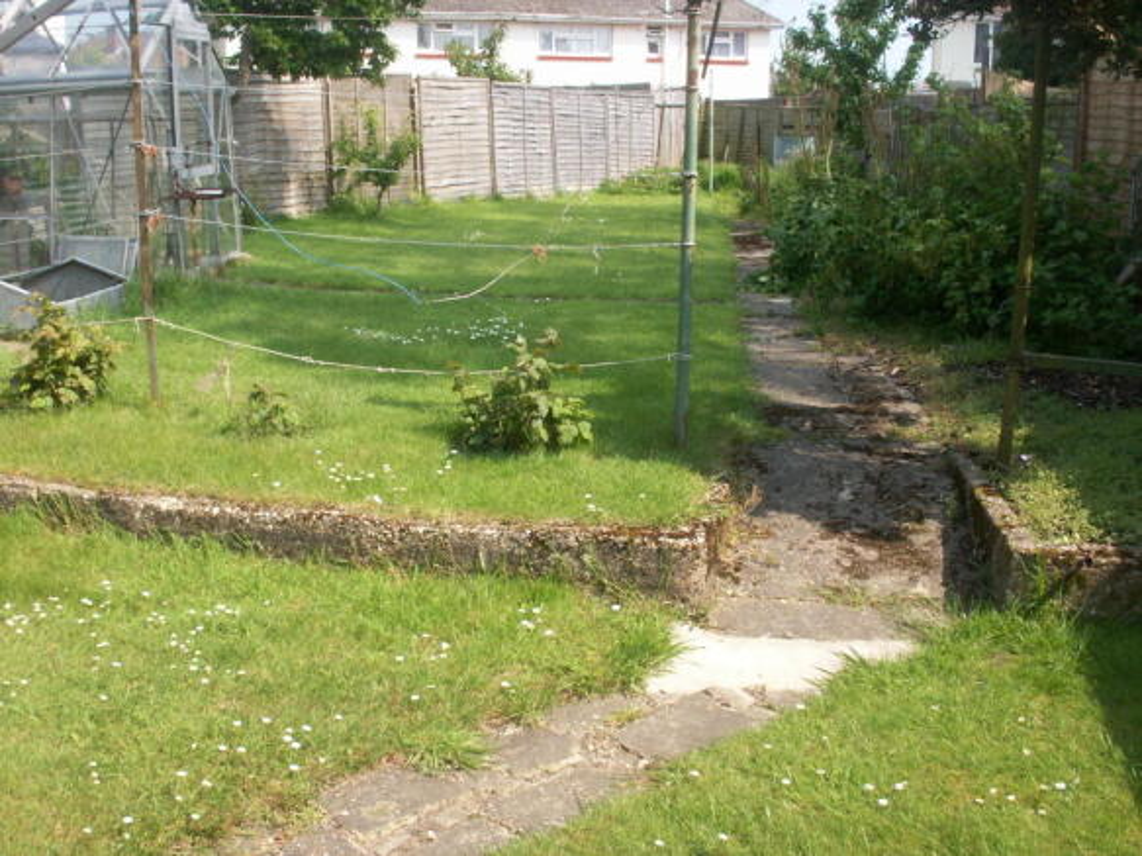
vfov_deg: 38.7
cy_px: 428
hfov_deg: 50.1
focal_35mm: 37
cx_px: 571
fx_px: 1220
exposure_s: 1/100
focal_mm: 7.7
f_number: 7.1
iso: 50
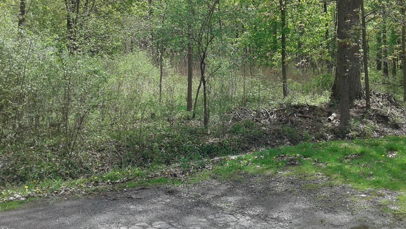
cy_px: 49
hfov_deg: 45.4
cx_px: 227
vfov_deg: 26.1
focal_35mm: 45
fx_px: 484
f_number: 2.2
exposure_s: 1/609
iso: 50
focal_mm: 3.3
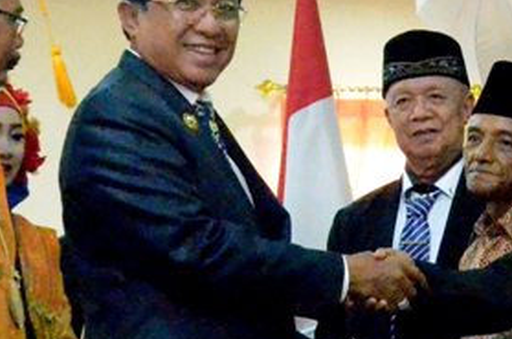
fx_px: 1320
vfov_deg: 14.7
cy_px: 163
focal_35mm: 93
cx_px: 224
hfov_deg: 21.9
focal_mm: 32
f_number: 6.3
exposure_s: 1/400
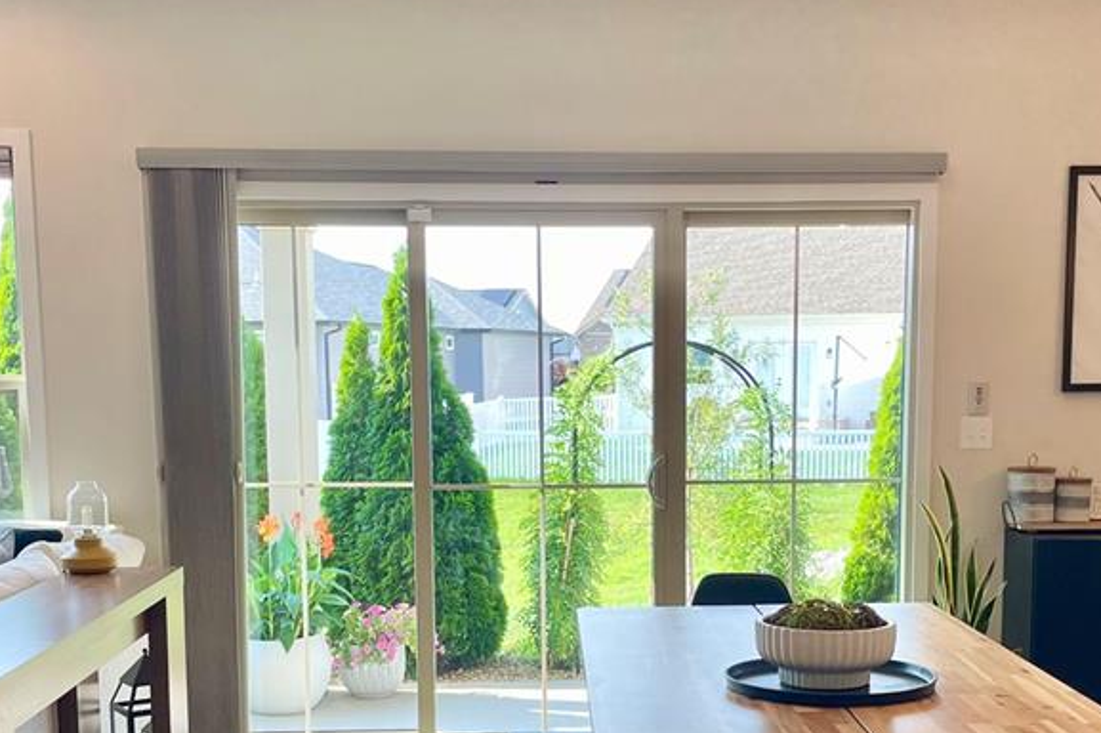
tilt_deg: -6.4
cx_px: 656
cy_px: 648
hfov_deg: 41.0
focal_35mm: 48
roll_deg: +1.2
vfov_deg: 27.1
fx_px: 1467
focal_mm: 4.2
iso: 32
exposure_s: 1/179
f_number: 1.6
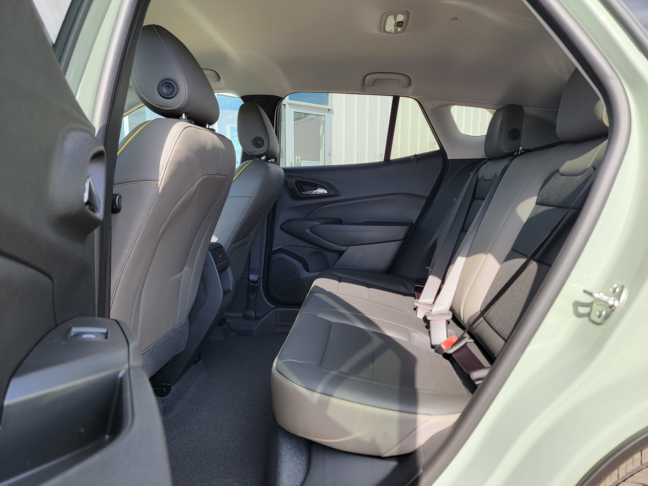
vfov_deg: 56.8
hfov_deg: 71.6
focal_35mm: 24
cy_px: 243
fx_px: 449
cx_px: 324
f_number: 1.8
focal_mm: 6.7
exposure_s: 1/120
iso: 20
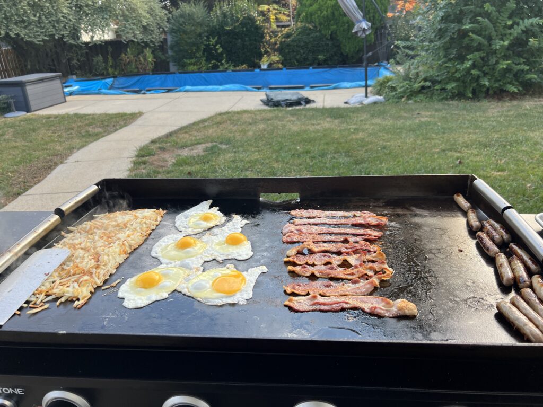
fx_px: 408
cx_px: 272
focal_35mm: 26
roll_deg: +3.4
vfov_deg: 53.1
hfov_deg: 67.3
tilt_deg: -23.3
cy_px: 204
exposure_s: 1/604
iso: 50
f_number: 1.5
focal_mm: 5.7
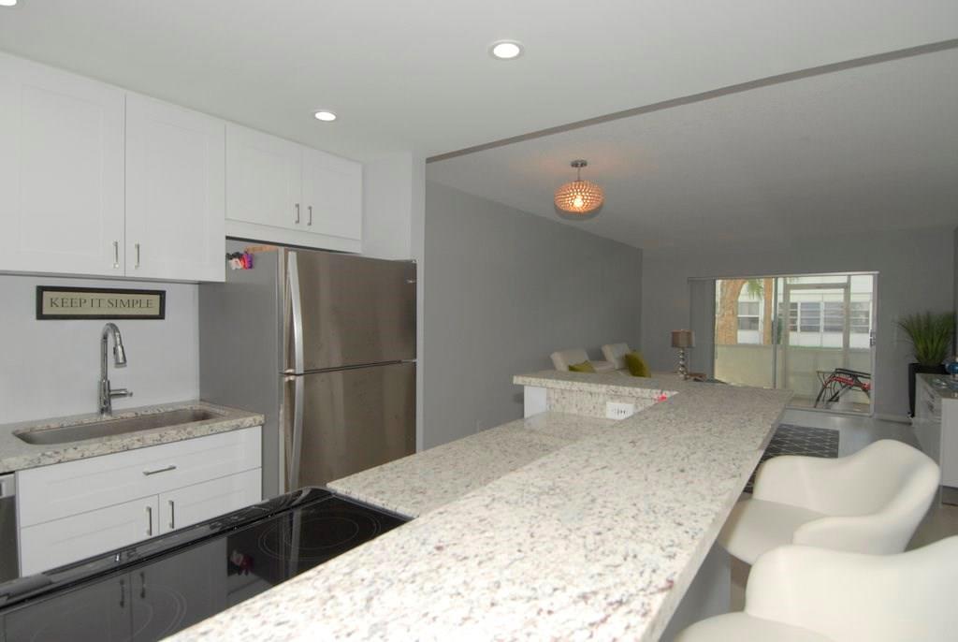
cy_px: 321
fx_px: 480
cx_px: 479
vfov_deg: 67.6
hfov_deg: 89.9
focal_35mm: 18
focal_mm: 12
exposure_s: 1/125
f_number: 5.6
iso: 200
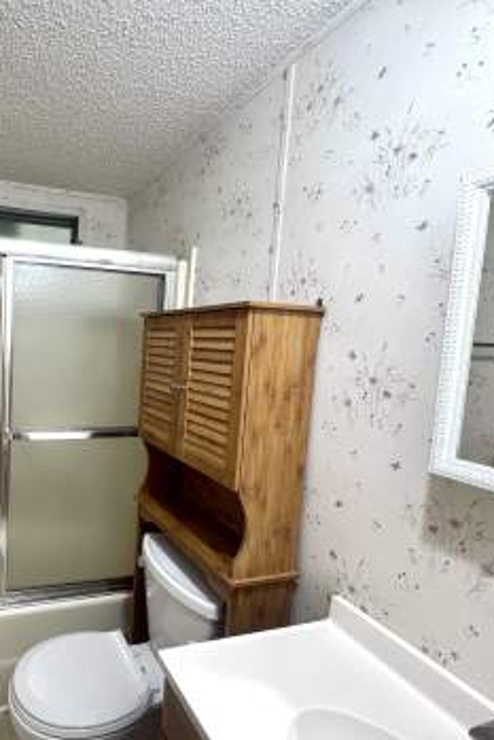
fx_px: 411
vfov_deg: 83.9
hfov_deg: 56.4
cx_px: 83
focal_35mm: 20
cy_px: 377
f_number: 2.2
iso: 400
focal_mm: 2.22
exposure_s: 1/60
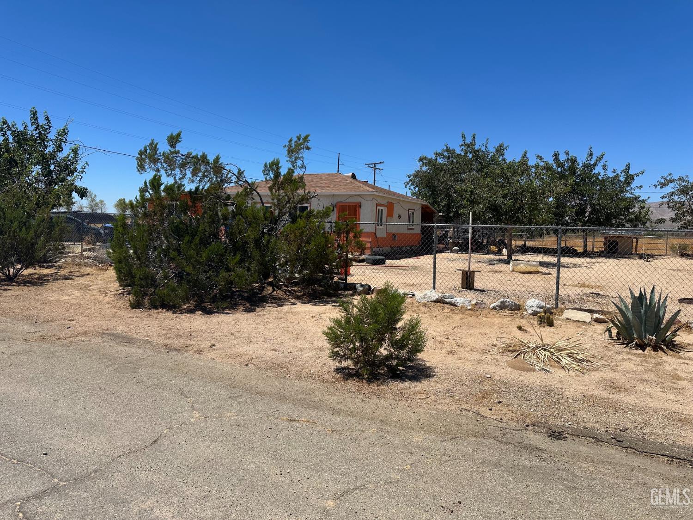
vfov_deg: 56.8
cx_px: 346
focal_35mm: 24
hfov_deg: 71.6
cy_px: 260
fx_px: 480
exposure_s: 1/5848
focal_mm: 6.86
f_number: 1.78
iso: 80
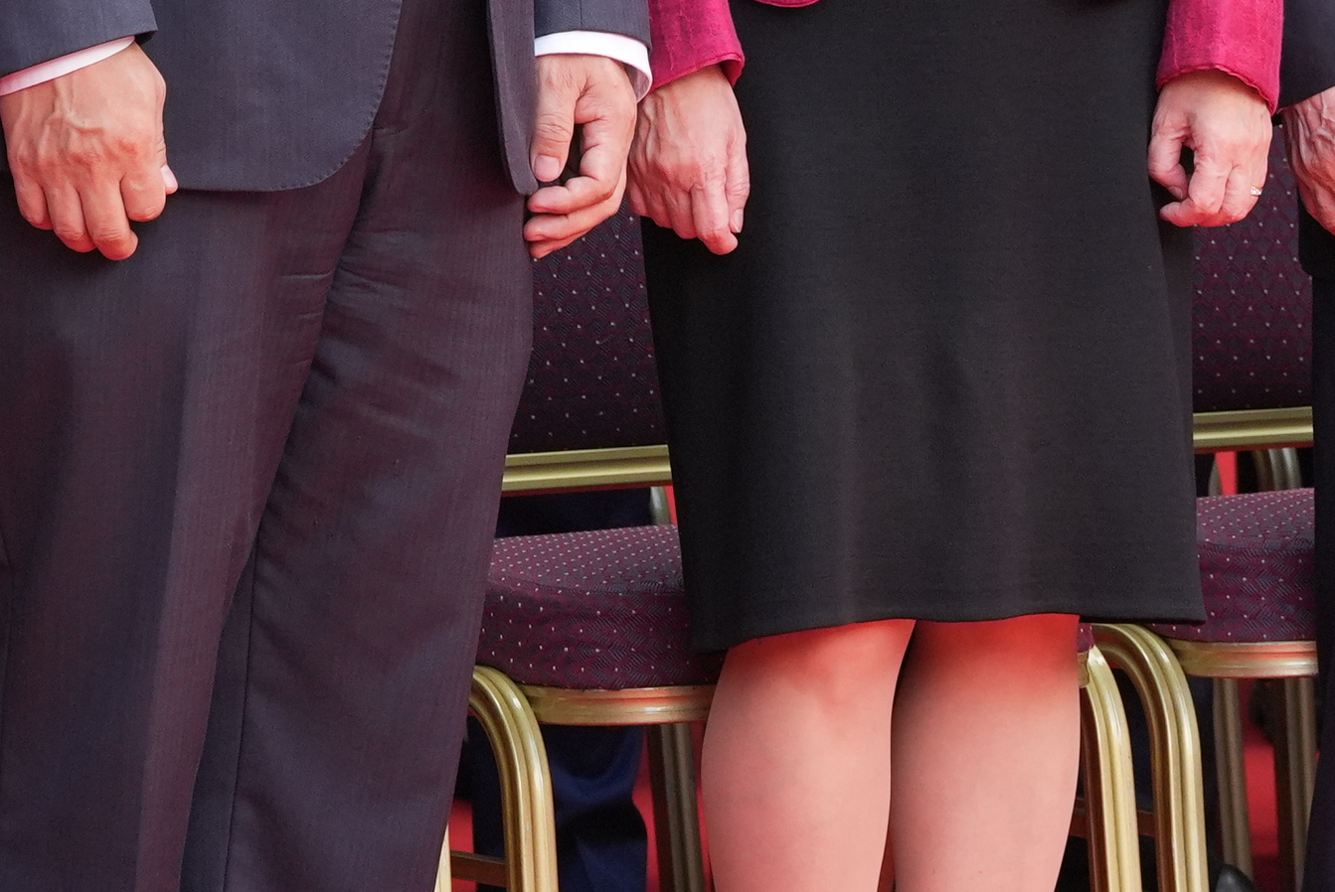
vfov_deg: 3.7
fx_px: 13918
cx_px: 1710
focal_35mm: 375
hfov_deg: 5.5
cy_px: -409
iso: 1600
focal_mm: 128
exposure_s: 1/500
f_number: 8
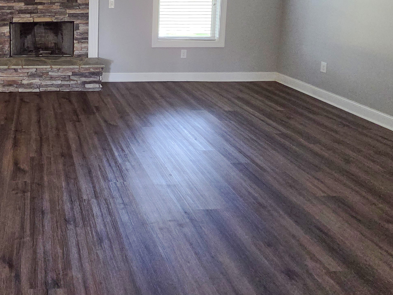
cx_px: 38
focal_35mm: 27
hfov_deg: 56.2
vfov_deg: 45.4
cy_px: 18
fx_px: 307
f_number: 2.2
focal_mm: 2.2
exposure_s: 1/60
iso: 500
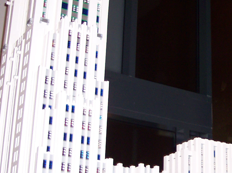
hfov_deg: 21.6
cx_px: 205
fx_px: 596
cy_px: 91
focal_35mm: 89
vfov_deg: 16.6
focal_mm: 8
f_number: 2.8
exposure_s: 1/30
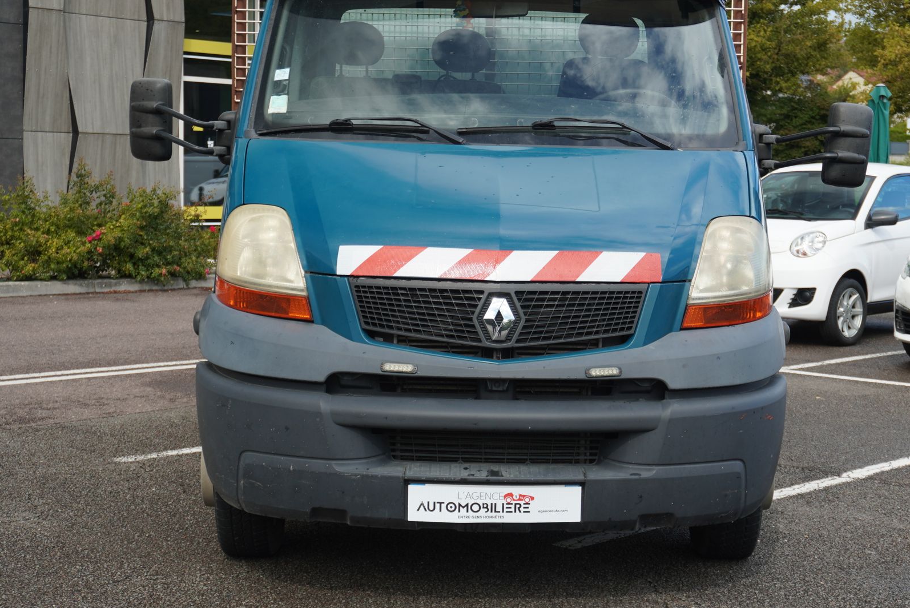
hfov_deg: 31.3
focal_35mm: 64
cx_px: 533
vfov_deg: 21.3
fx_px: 1619
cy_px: 253
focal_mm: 34
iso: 100
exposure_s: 1/160
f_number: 5.6
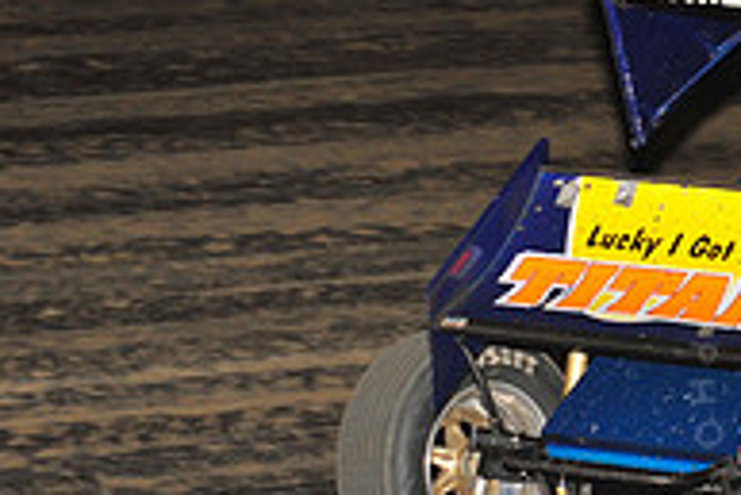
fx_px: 5685
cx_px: 918
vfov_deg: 5.0
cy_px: 23
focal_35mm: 276
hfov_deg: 7.4
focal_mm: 92
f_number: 6.3
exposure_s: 1/320
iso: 800
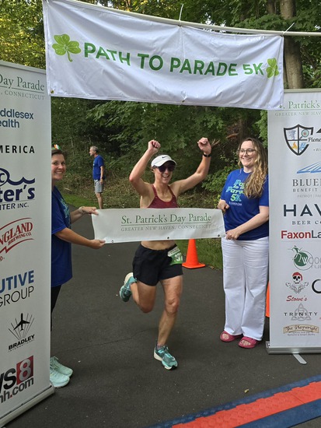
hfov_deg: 58.9
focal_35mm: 23
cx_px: 160
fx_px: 284
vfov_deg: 73.9
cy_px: 214
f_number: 1.7
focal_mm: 6.3
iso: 200
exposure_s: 1/120
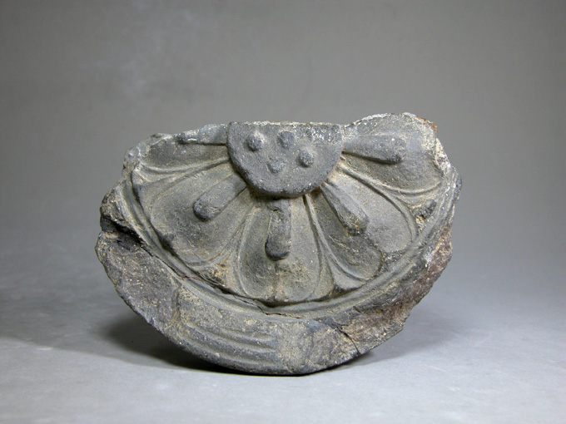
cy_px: 212
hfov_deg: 38.2
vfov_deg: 29.1
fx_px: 818
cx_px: 283
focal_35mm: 50
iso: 100
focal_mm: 12.7
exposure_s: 1/35.4
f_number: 3
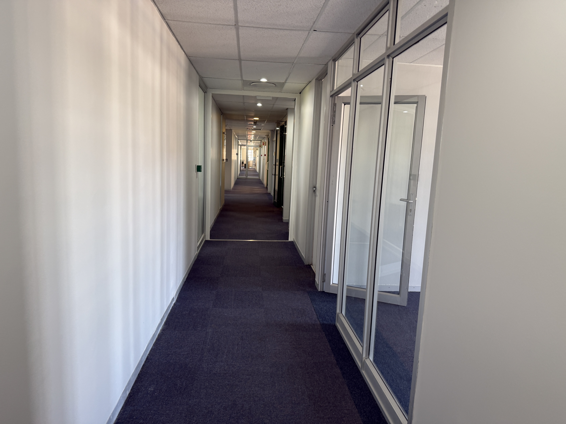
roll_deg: +0.0
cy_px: 212
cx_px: 283
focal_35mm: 24
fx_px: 392
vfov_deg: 56.8
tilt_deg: -6.6
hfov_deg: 71.6
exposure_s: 1/50
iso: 125
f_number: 1.78
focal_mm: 6.76
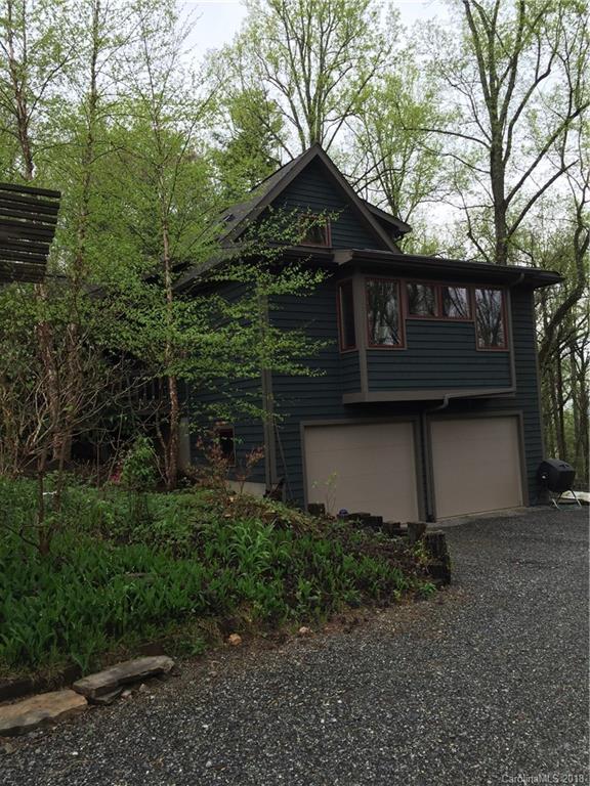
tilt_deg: +3.4
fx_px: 659
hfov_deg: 48.2
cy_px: 393
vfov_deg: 61.7
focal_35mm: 29
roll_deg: +2.6
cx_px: 295
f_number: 2.2
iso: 32
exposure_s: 1/309
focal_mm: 4.15
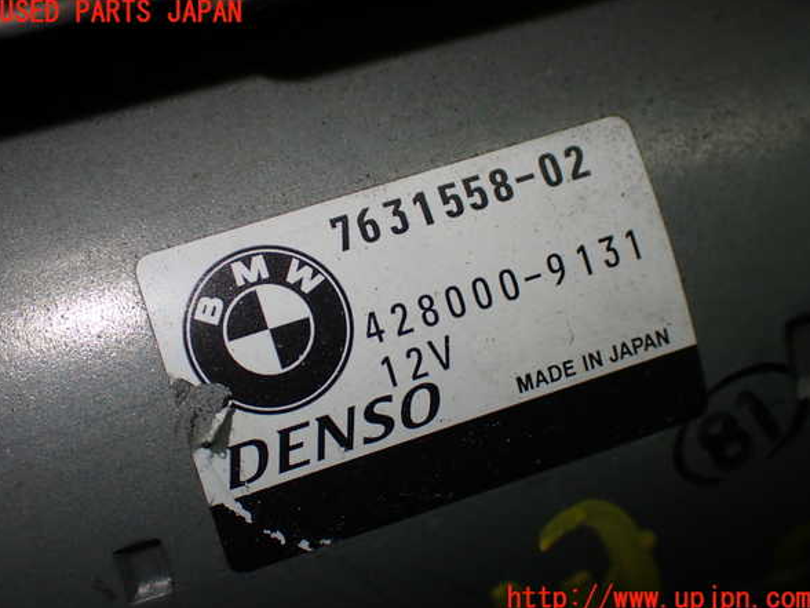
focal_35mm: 51
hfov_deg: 37.5
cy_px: 306
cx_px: 405
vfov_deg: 28.6
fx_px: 1193
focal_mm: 9.01
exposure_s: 1/200
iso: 160
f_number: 3.2
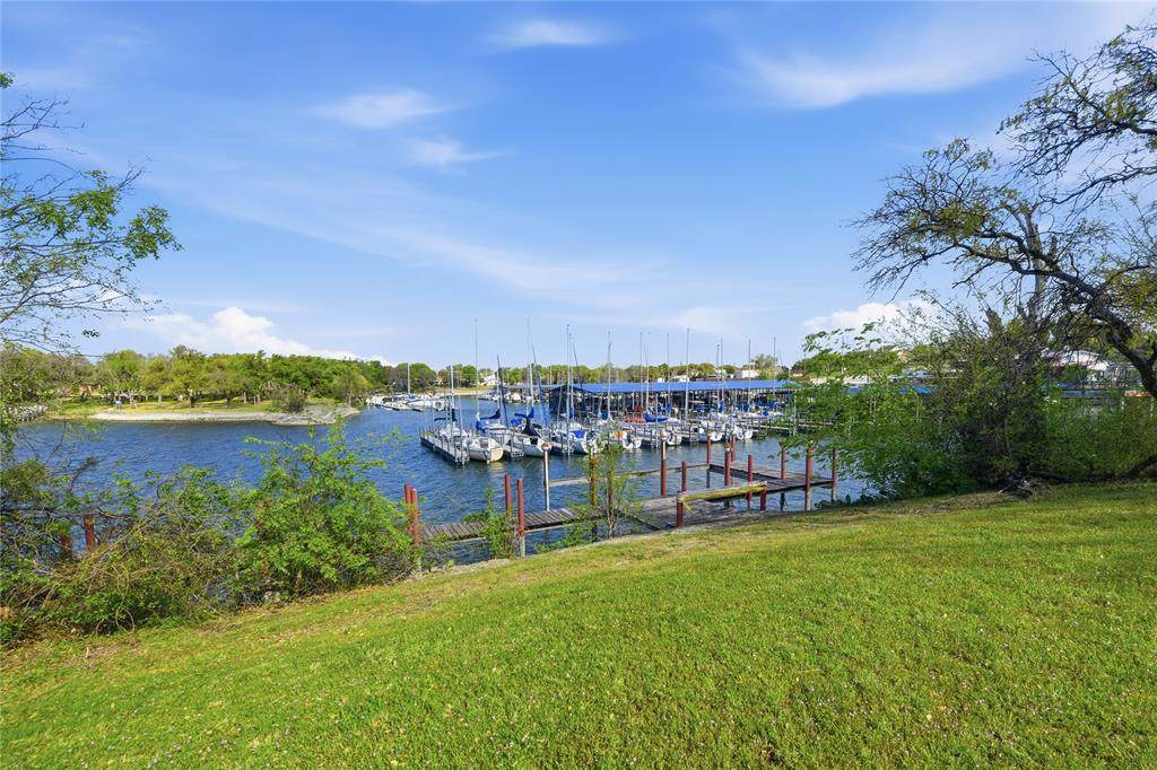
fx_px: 450
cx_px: 578
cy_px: 385
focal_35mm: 14
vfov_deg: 81.2
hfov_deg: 104.3
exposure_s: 1/2500
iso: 100
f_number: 9
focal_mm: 14
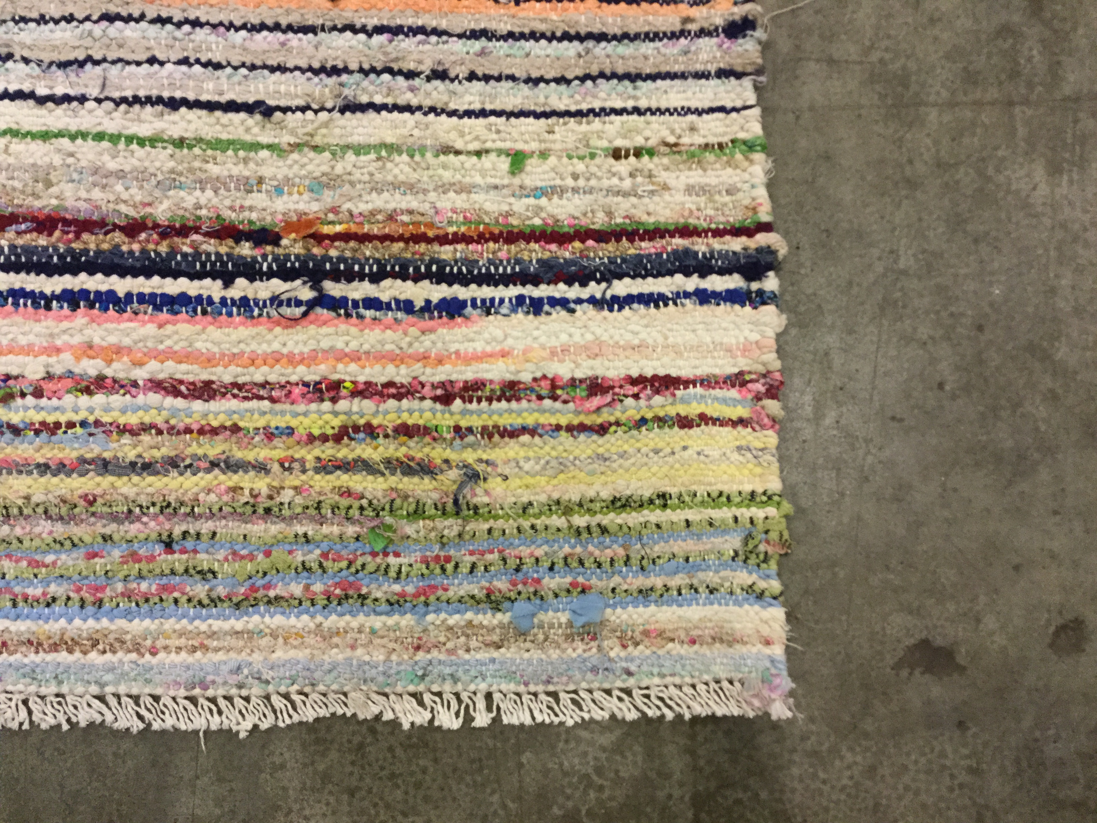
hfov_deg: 58.4
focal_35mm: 31
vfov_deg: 45.4
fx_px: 982
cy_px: 412
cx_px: 548
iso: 160
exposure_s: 1/30
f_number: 2.4
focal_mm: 3.3
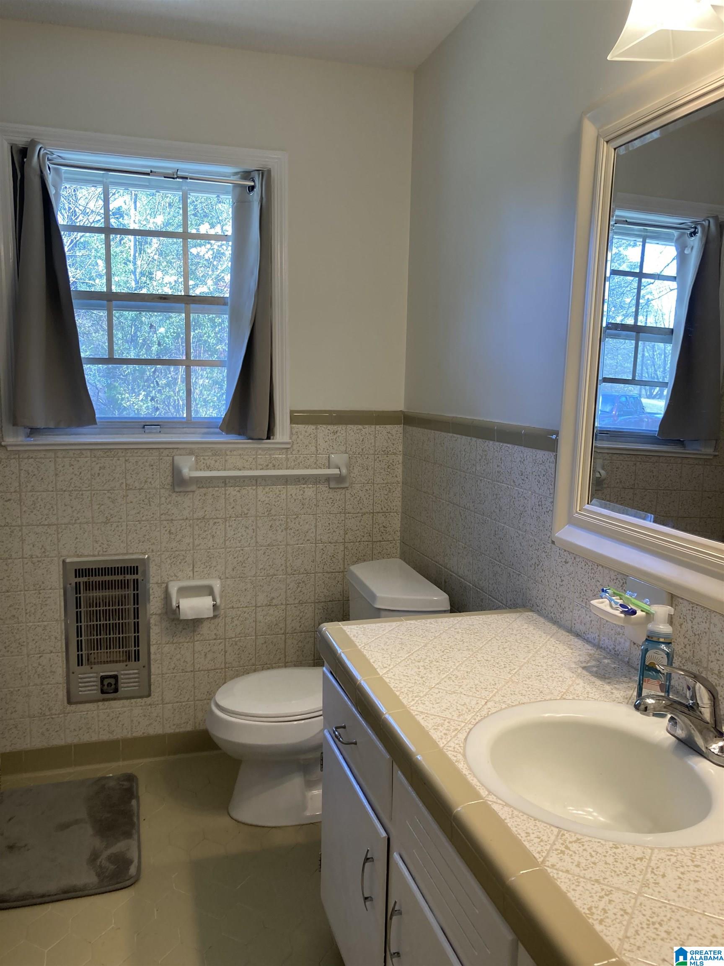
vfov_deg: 63.4
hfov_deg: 49.7
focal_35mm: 28
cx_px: 362
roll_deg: -2.1
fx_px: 781
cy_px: 483
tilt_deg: -5.8
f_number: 1.8
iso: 64
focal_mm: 3.99
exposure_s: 1/120
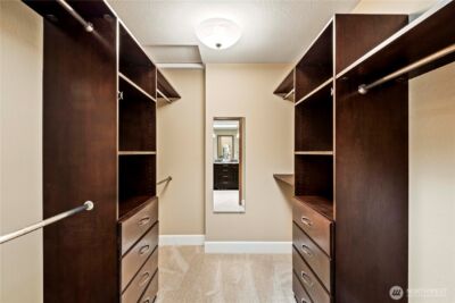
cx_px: 228
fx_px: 190
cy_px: 152
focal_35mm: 15
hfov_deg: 100.4
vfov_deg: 77.4
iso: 320
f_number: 8
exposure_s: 1.3
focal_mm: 10
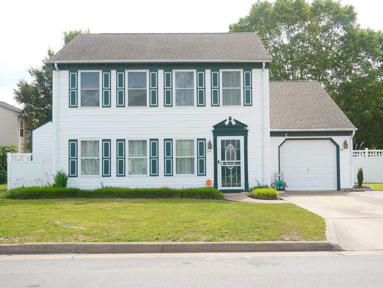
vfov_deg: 34.7
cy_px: 141
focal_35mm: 42
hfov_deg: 45.2
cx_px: 210
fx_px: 460
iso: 100
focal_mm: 25
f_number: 6.3
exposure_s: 1/125
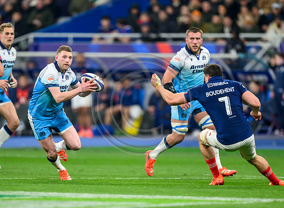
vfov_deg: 2.6
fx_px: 4543
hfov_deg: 3.6
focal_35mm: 558
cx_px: 104
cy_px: 110
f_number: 2.8
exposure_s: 1/2500
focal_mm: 400
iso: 3200
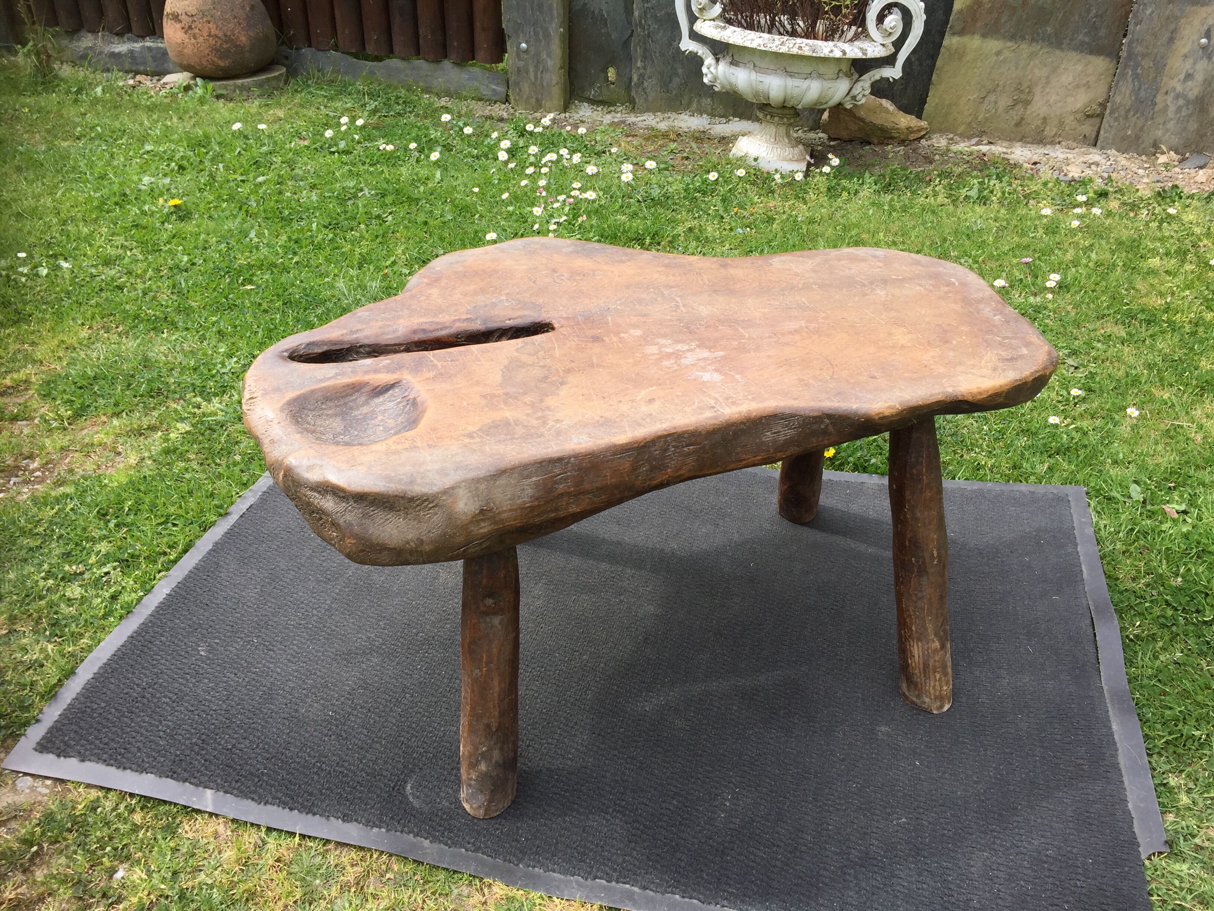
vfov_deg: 48.2
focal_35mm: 29
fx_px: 1017
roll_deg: -1.3
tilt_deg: -32.8
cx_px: 607
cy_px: 456
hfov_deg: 61.7
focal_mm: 4.15
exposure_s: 1/760
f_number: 2.2
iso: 32
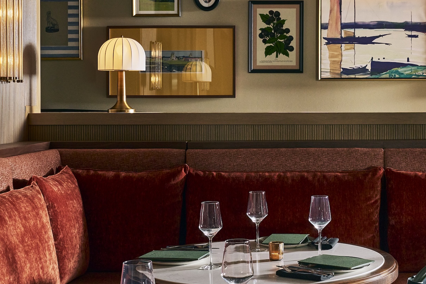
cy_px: 83
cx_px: 291
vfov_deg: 19.8
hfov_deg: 29.2
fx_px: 810
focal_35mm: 68
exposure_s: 1/200
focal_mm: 33.7
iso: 1250
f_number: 9
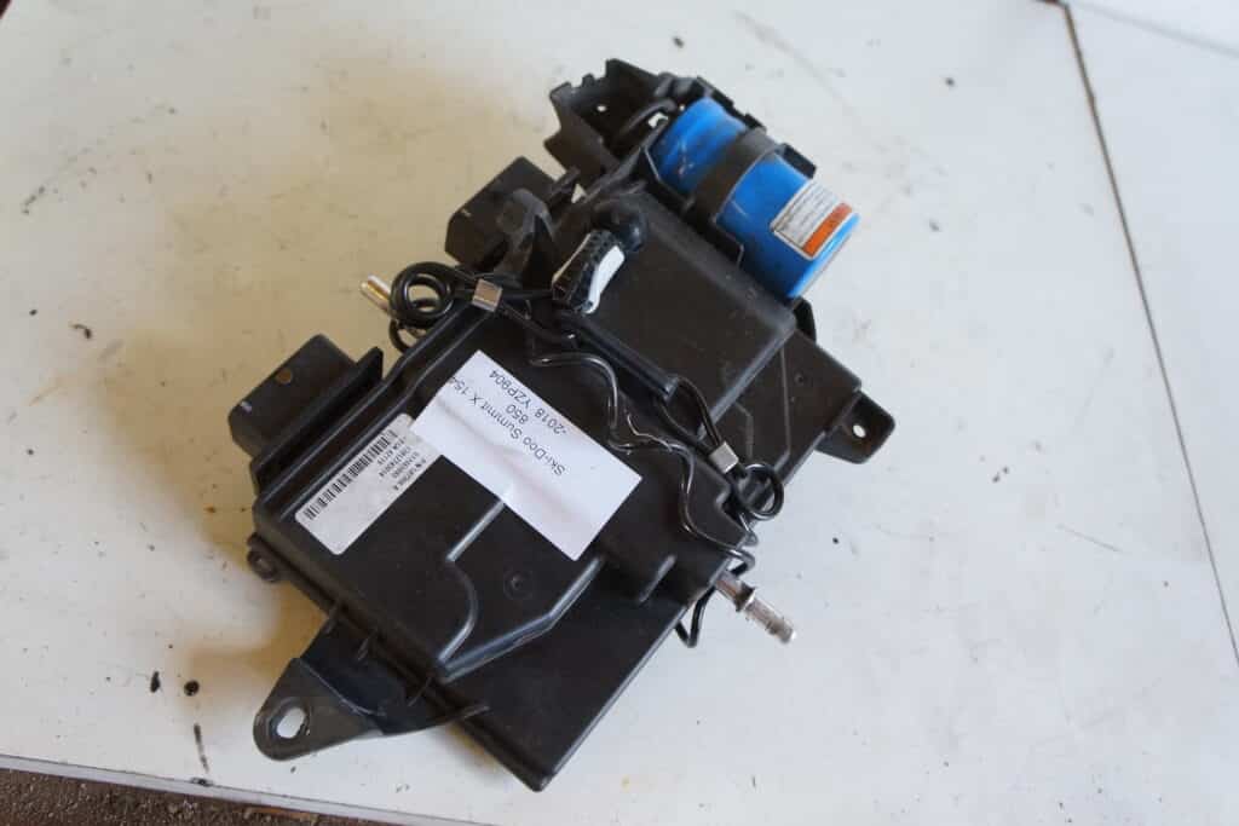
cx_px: 620
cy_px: 413
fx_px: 1033
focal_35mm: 30
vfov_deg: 43.6
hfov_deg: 61.9
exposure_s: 1/60
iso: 500
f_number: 4
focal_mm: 20
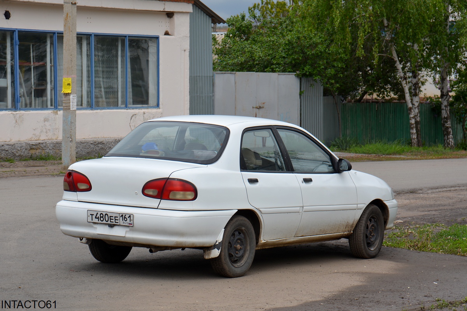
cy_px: 156
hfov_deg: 18.2
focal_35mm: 112
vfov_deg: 12.2
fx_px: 1459
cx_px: 234
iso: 100
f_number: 8
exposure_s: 1/250
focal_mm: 75
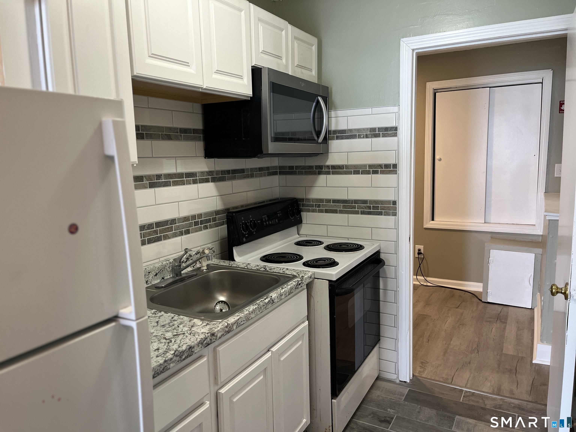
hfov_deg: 67.3
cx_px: 288
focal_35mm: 26
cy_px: 216
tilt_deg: -8.8
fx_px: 433
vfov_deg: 53.1
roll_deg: +2.6
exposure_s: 1/60
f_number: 1.6
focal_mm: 5.1
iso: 100
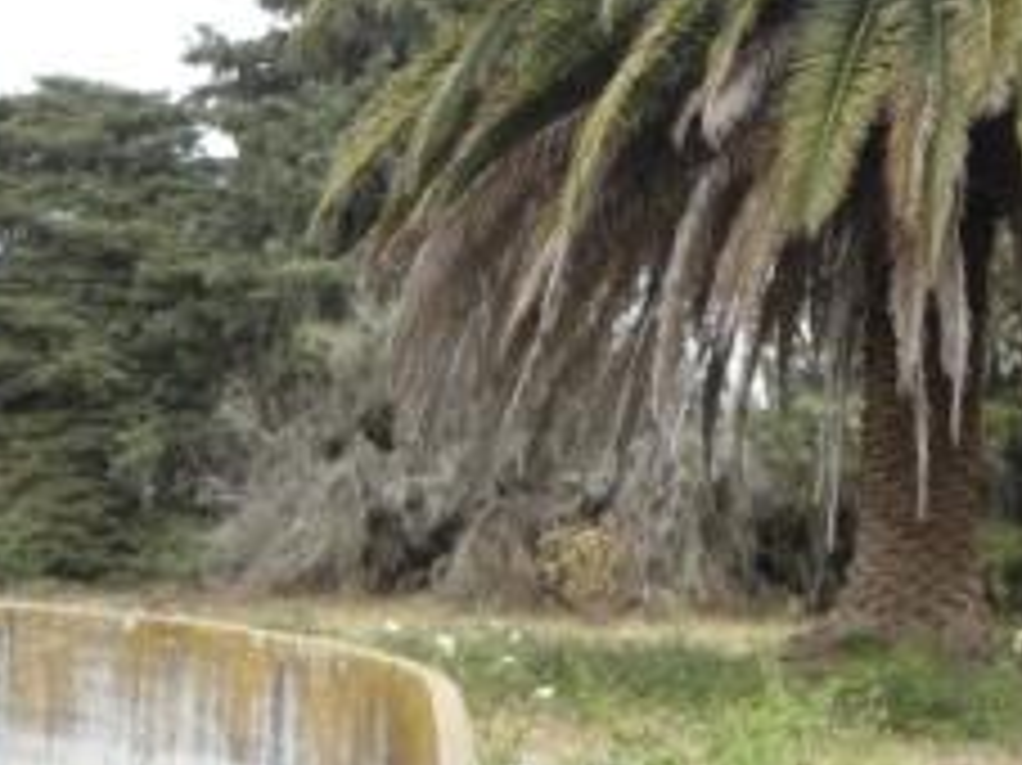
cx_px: 896
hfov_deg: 23.6
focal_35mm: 81
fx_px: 2390
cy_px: 158
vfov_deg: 18.0
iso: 100
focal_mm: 4.6
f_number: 2.8
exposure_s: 1/320
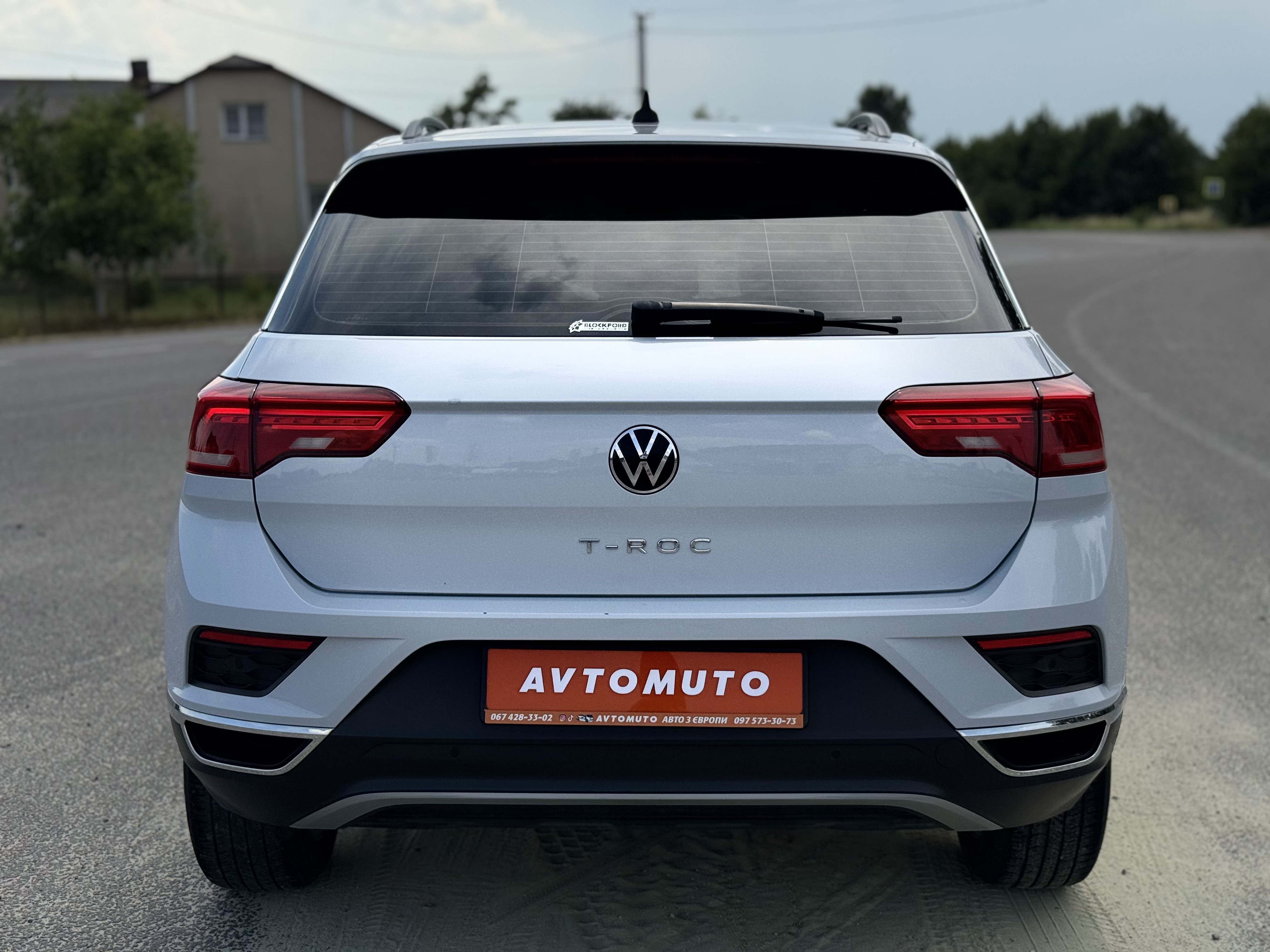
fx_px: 1761
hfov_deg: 39.7
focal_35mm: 48
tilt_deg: -8.0
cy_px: 476
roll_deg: +0.8
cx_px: 635
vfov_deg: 30.3
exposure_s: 1/6410
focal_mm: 6.76
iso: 64
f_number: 1.78
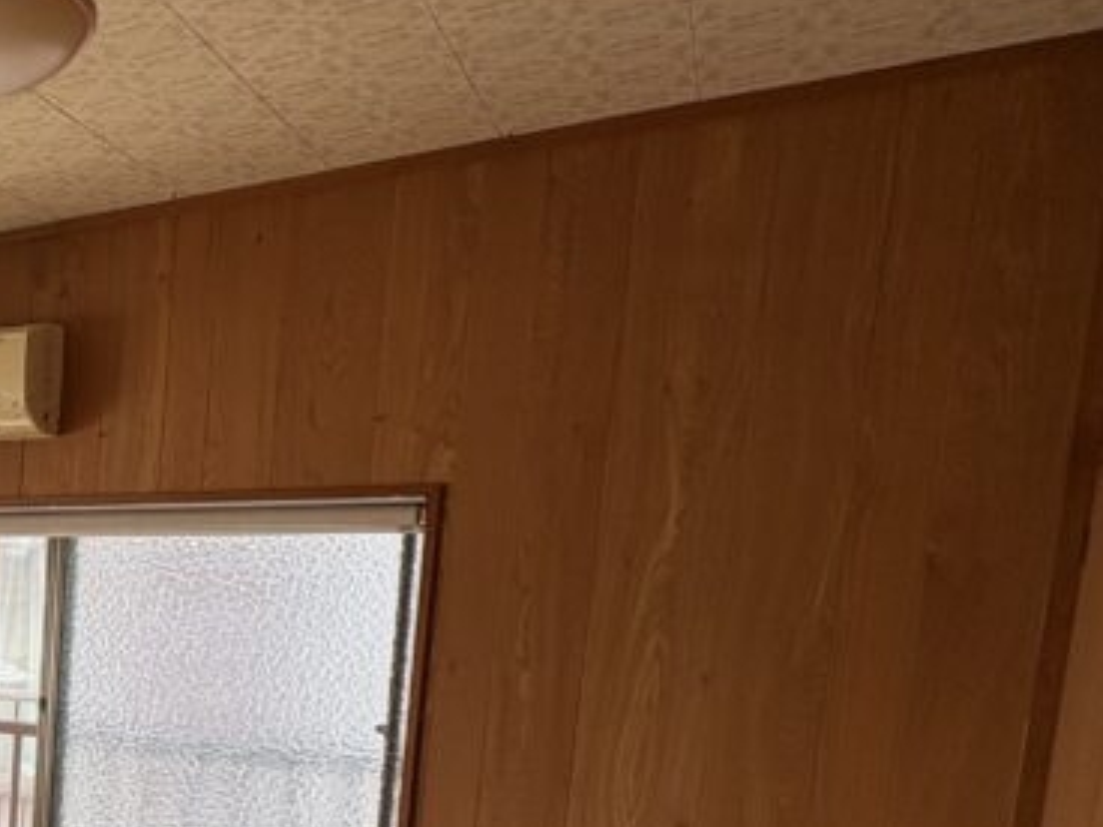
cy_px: 725
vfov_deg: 35.0
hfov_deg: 34.3
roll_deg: -0.4
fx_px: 1243
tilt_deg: -5.7
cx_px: -324
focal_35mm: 39
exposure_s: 1/168
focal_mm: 2.22
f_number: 2.2
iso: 50
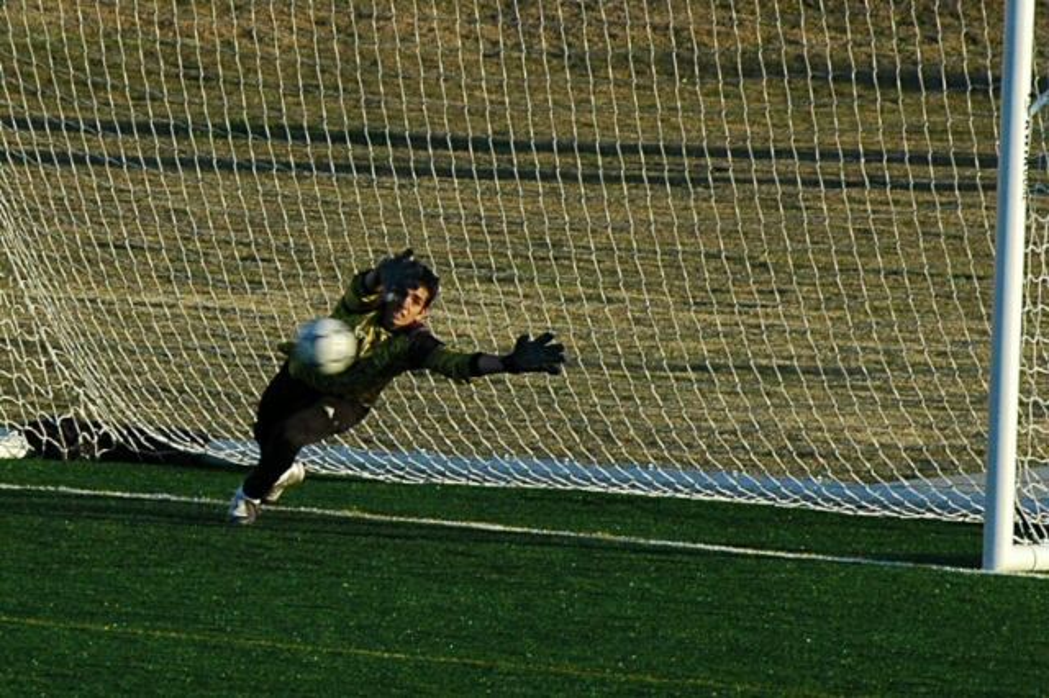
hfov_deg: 8.1
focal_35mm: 255
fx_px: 7426
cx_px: 524
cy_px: 349
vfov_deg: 5.4
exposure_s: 1/320
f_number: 9
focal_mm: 170
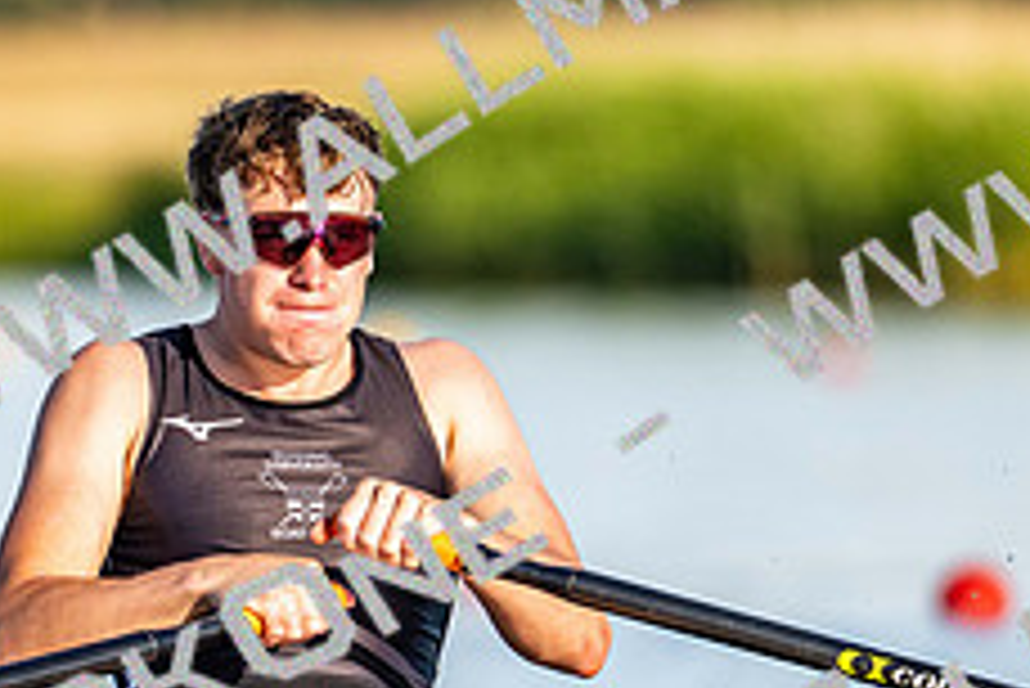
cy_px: 456
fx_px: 28943
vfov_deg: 1.4
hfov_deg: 2.0
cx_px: 414
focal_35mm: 1011
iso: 320
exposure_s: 1/2500
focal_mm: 400
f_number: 4.5
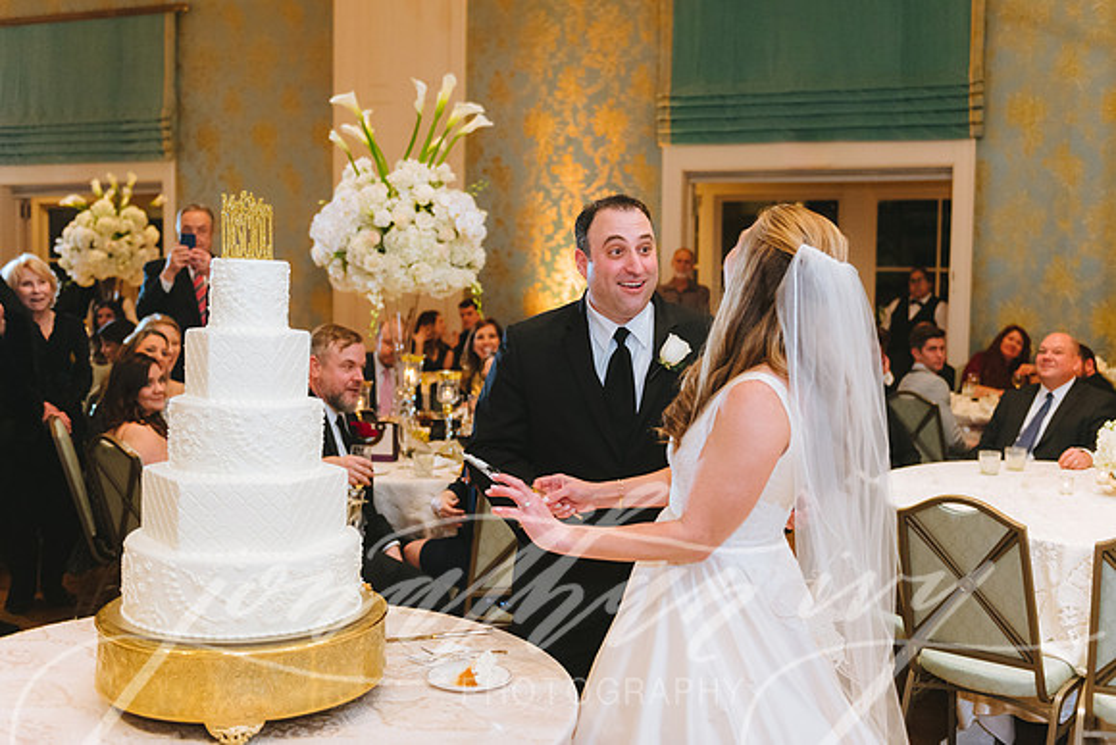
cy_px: 359
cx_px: 558
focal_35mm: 39
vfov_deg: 33.9
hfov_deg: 49.1
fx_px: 1222
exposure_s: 1/125
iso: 2000
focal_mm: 38
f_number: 2.8
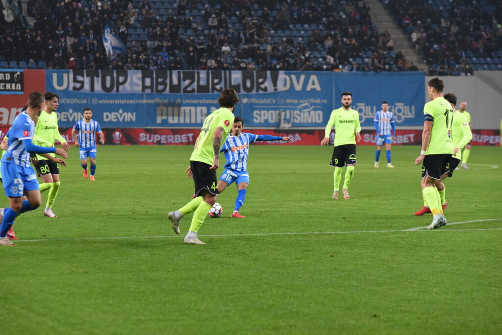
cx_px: 251
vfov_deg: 9.2
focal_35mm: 150
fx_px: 2093
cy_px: 168
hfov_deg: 13.7
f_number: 5
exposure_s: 1/1600
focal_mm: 150
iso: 6400
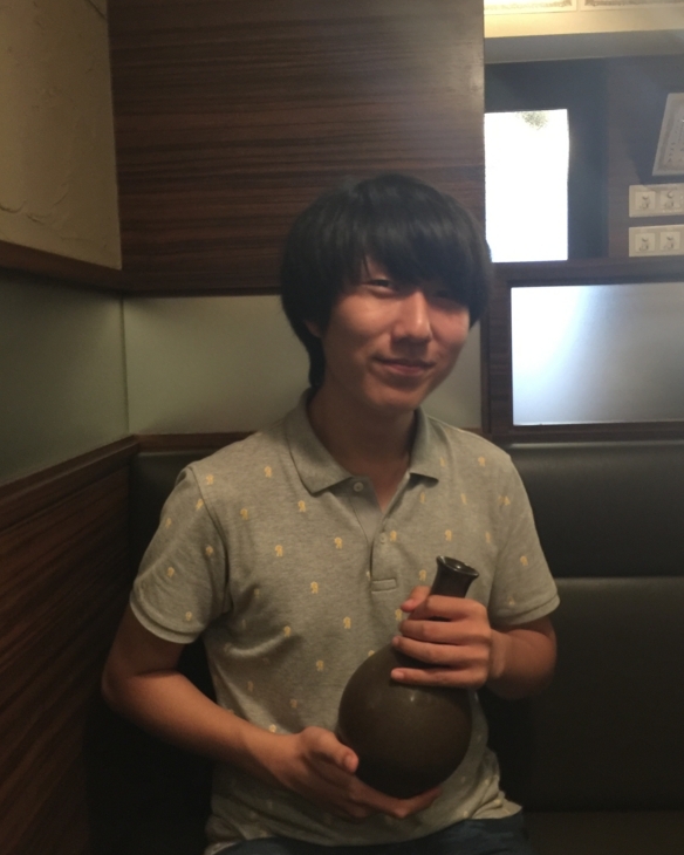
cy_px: 412
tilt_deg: -6.7
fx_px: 784
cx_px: 347
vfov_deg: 57.2
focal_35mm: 31
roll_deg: +3.1
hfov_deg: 47.1
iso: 125
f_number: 2.2
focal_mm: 4.15
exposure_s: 1/8
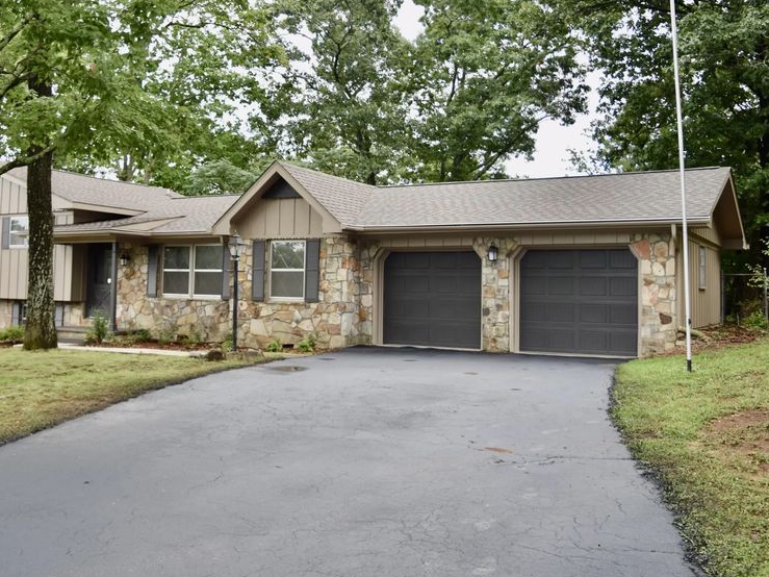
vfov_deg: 39.5
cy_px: 236
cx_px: 282
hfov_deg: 50.8
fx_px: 800
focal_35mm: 36
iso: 100
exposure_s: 1/160
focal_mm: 18
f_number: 3.5
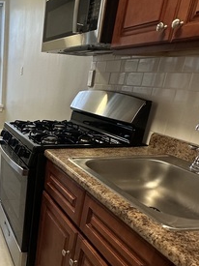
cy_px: 178
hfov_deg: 36.2
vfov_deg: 52.9
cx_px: -14
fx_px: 261
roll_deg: -1.3
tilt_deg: -21.6
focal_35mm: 34
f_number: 2.2
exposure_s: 1/60
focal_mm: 2.22
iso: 160
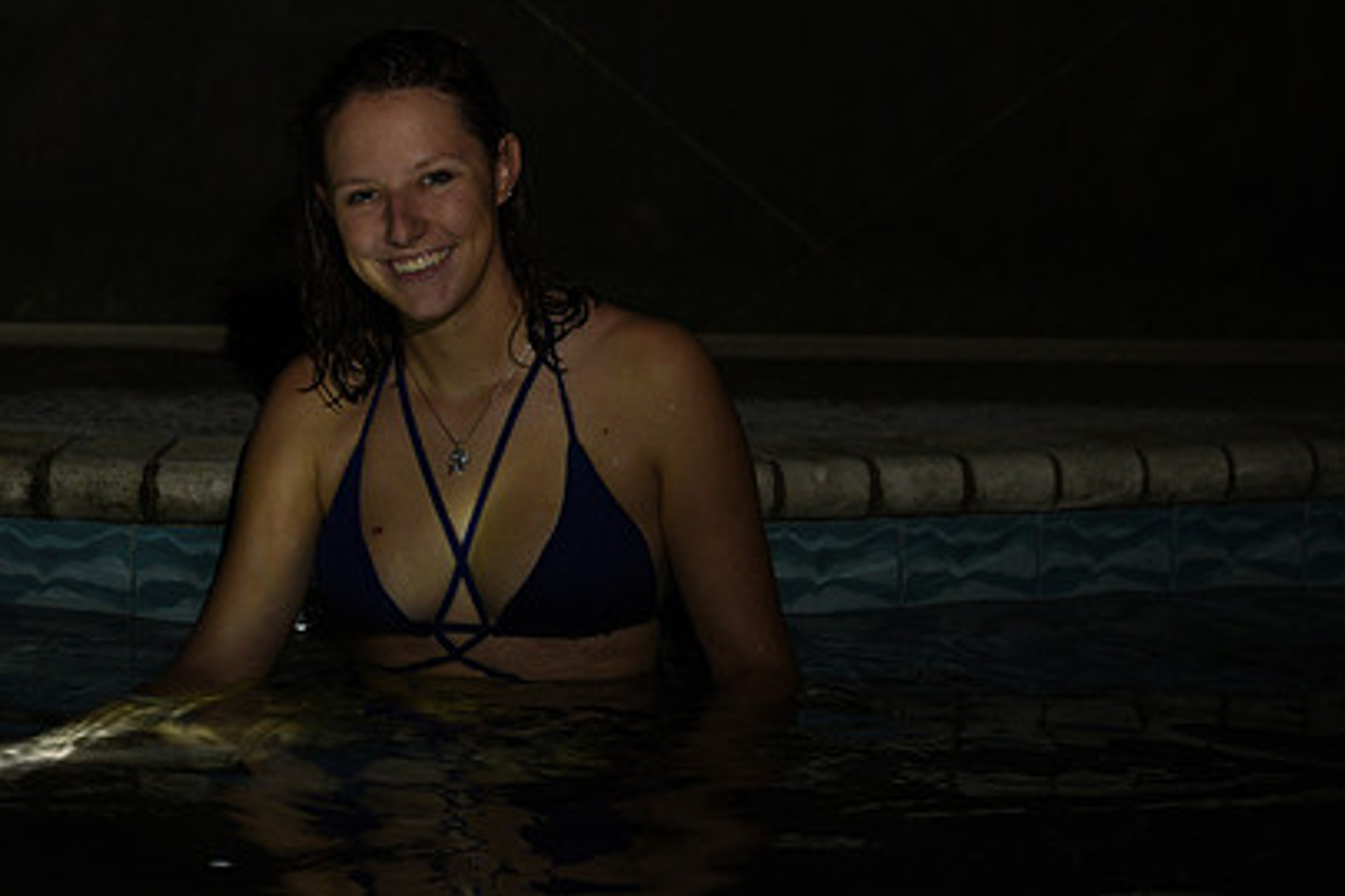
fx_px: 5454
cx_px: 442
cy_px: 317
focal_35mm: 146
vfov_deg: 9.4
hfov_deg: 14.0
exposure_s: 1/50
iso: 800
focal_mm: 102
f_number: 4.5
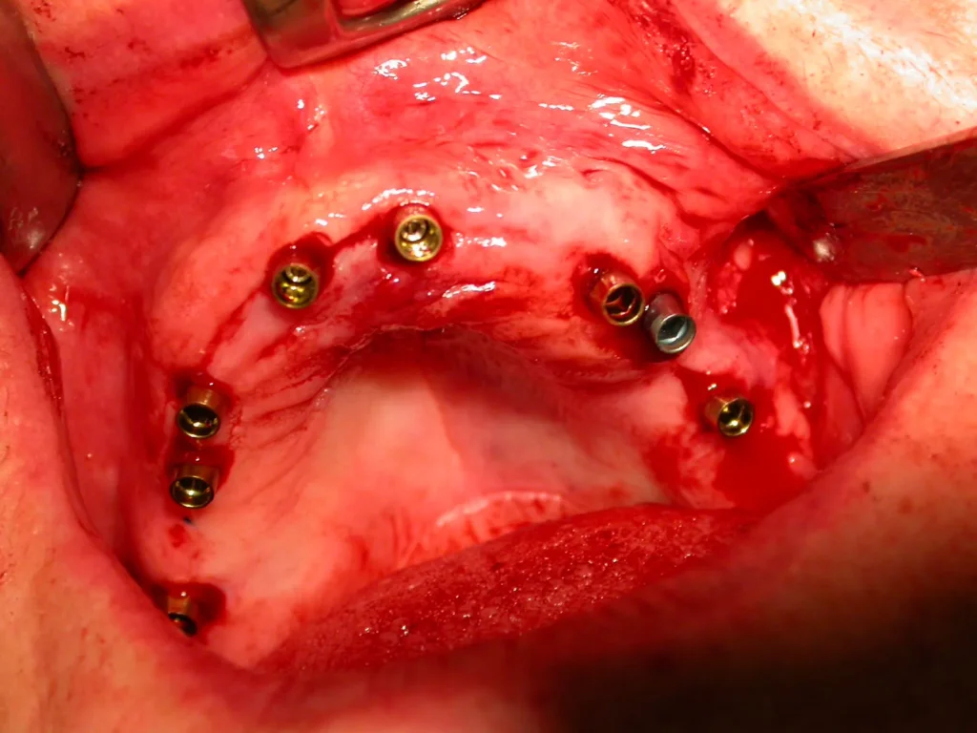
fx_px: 3133
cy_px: 366
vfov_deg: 13.3
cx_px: 488
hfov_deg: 17.7
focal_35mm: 111
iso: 100
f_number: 4.2
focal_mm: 23.1
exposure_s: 1/71.4
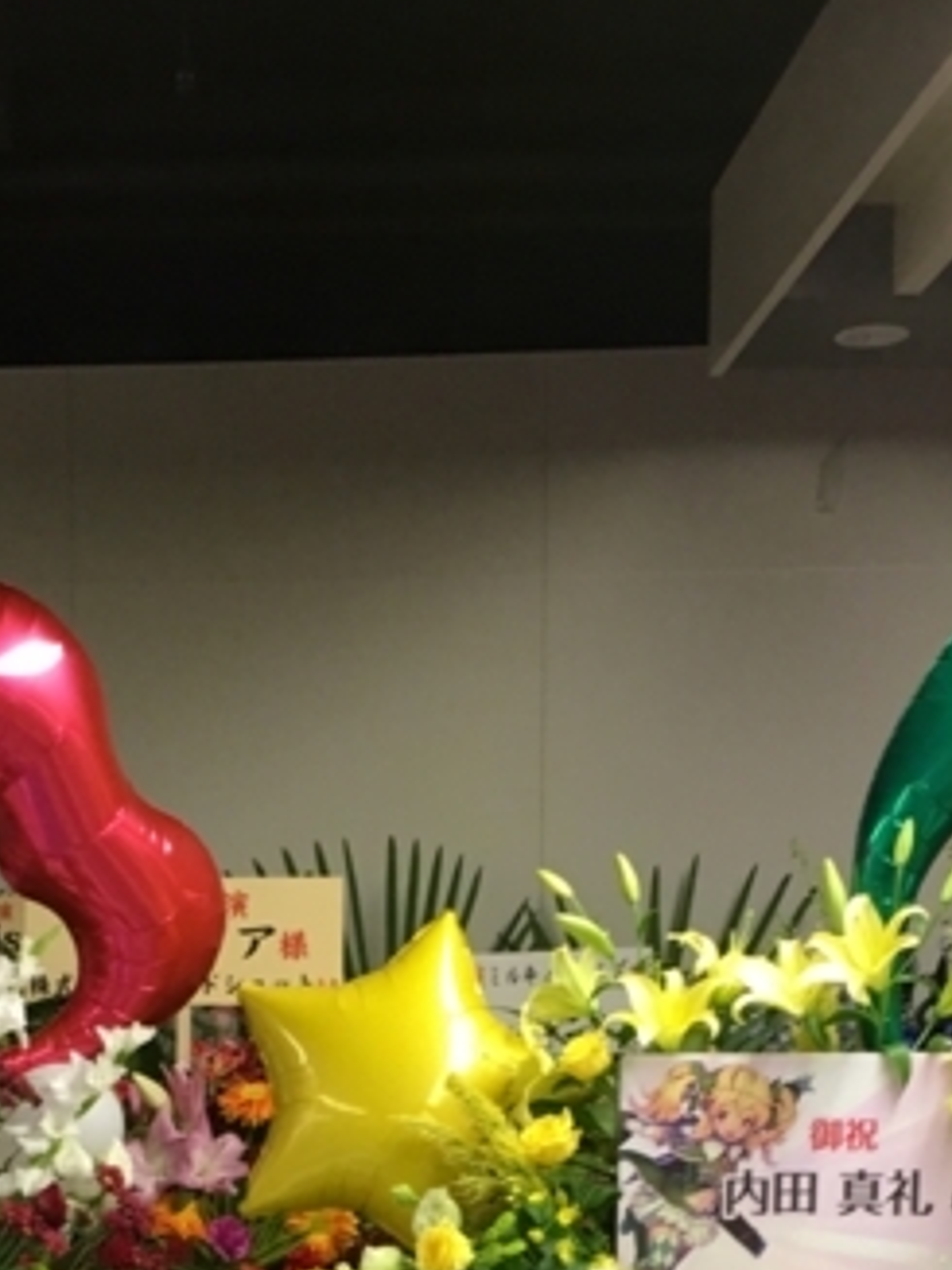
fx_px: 2605
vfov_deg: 25.5
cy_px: 1390
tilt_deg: -5.9
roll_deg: +0.5
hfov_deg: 20.6
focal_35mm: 71
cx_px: 264
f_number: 2.2
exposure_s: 1/30
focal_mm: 4.15
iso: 100
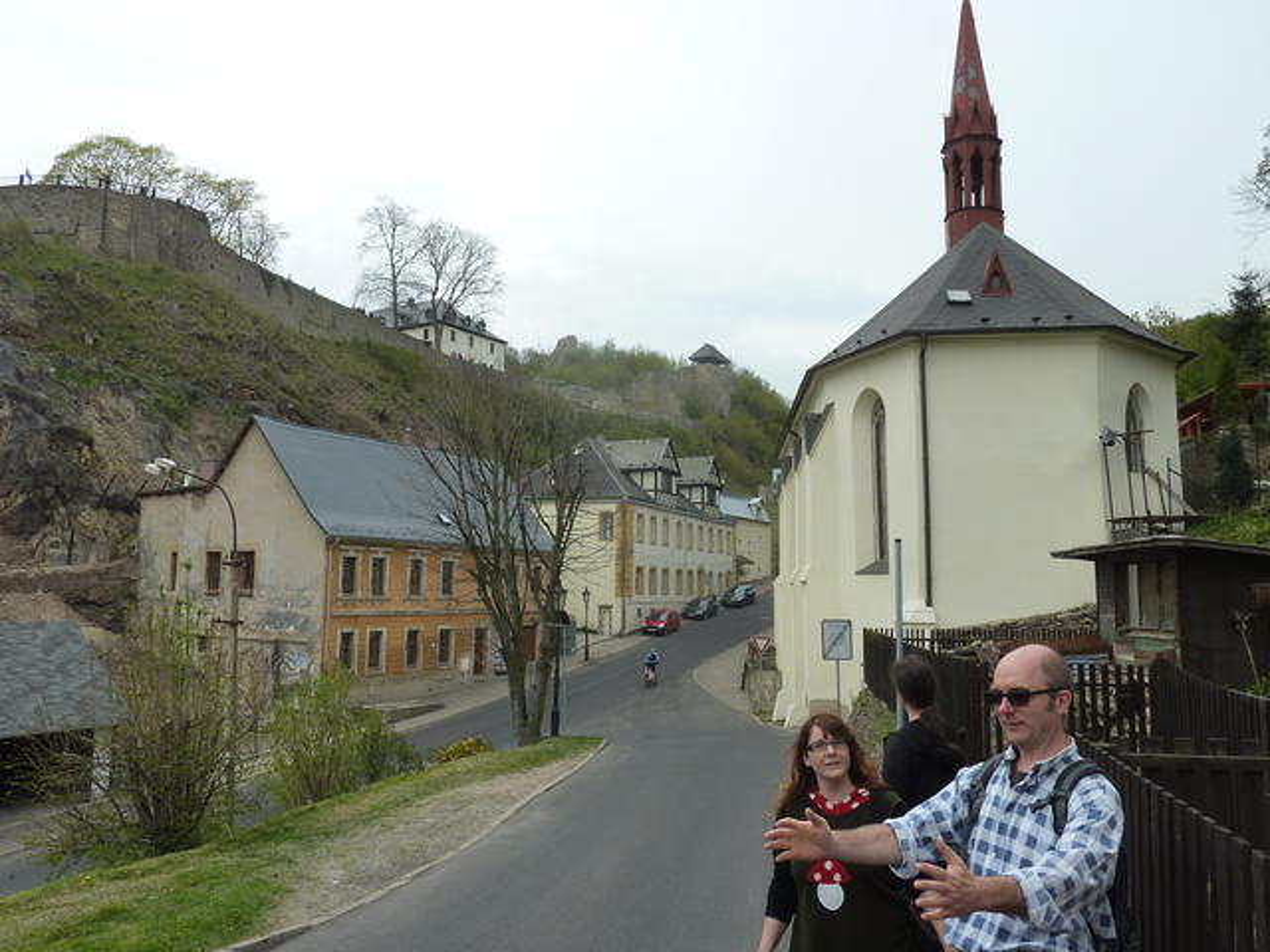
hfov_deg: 65.3
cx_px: 635
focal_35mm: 27
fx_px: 991
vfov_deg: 51.4
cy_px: 476
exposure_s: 1/500
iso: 125
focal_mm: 4.4
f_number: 4
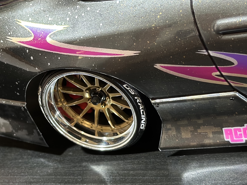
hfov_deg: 24.3
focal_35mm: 80
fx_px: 571
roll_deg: +25.1
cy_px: 80
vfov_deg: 18.4
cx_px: 80
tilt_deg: -29.8
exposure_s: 1/50
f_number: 1.78
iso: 400
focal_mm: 6.86
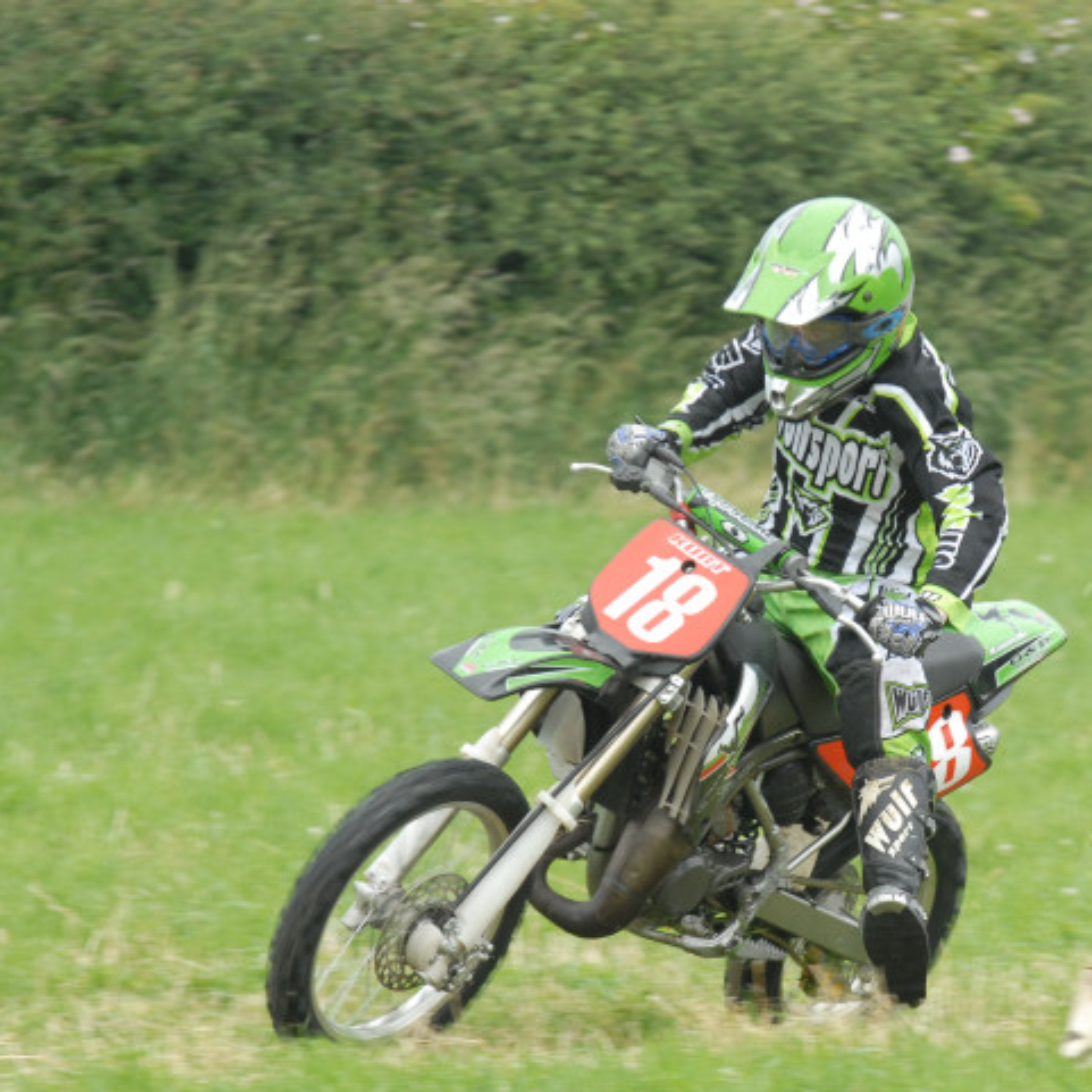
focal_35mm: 467
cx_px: 754
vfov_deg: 3.8
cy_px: 583
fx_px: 16667
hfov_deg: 3.8
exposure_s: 1/320
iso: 400
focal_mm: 220
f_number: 9
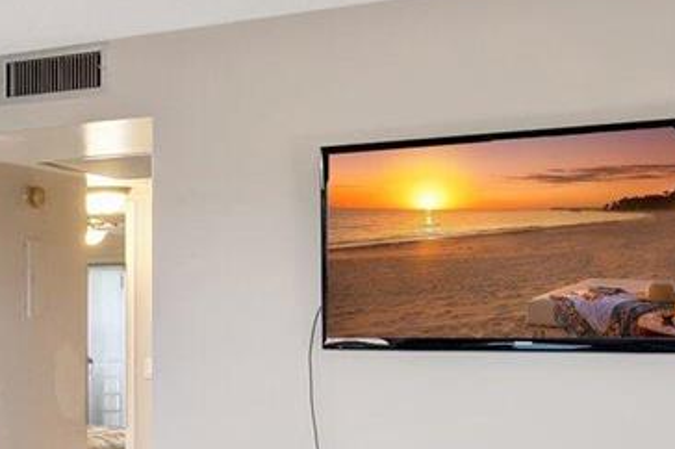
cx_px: -343
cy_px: 345
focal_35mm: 66
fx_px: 1236
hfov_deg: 24.0
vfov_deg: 20.4
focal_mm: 10
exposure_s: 1/15
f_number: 8
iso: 3600
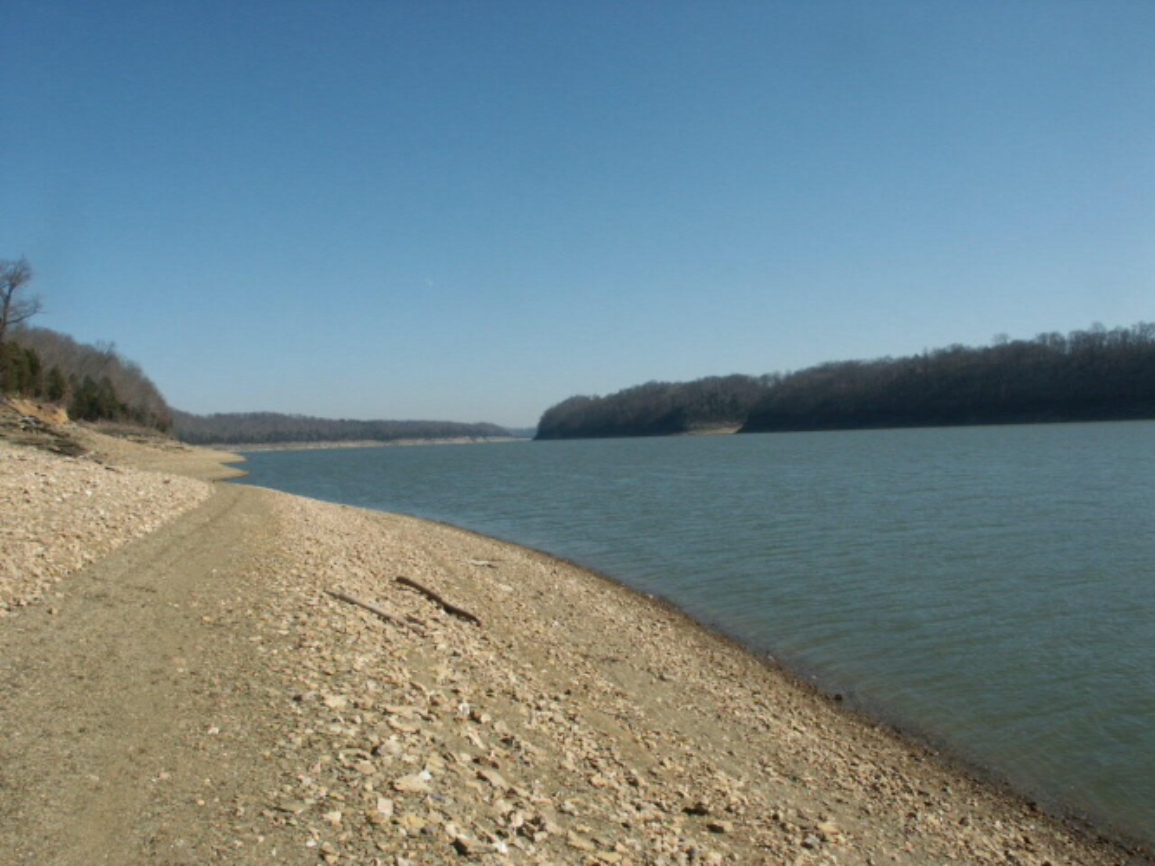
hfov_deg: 63.5
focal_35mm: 28
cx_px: 578
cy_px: 433
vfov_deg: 49.7
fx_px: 934
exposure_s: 1/500
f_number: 8
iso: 100
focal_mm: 7.32
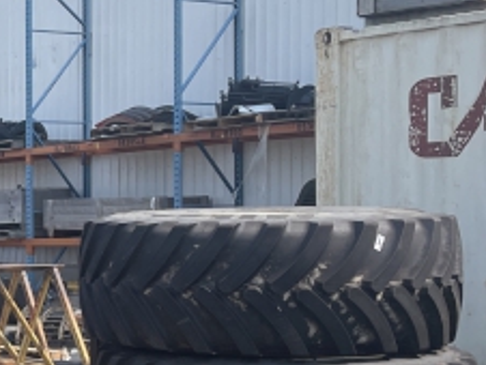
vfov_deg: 16.0
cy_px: 286
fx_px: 1293
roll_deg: +0.8
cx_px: -305
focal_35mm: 92
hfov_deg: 18.2
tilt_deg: +0.4
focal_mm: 4.2
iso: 32
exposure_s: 1/2506
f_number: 1.6
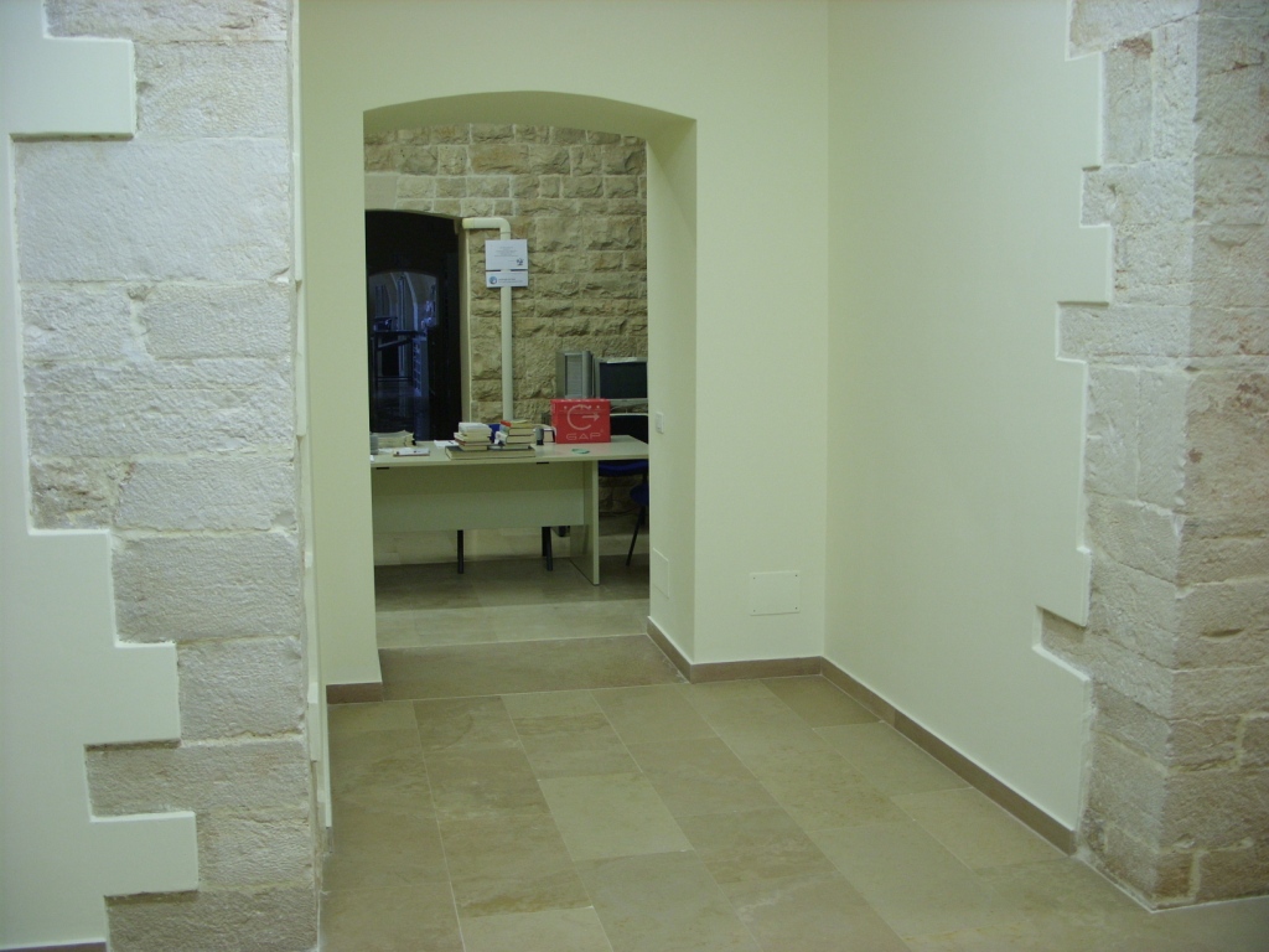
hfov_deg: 49.0
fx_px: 1393
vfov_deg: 37.7
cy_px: 476
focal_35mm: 38
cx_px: 634
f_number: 2.8
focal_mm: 7.8
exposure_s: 1/30
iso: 100
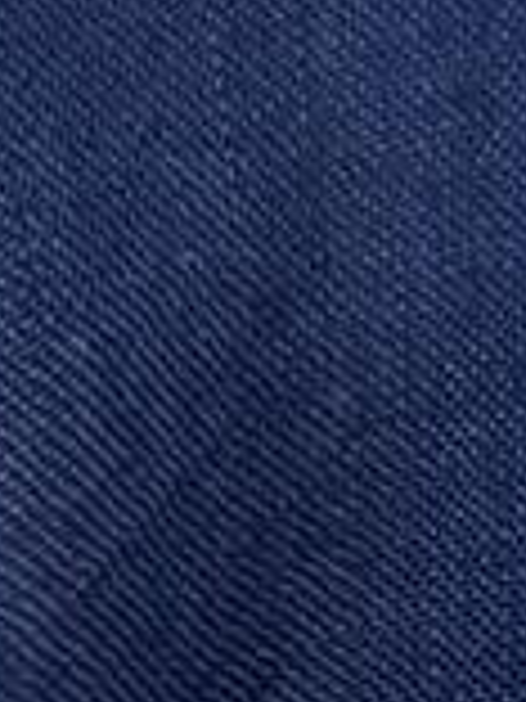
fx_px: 3748
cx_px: 661
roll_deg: +0.1
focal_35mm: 185
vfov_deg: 7.8
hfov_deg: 7.9
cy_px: -1926
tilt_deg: -1.5
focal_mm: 6.76
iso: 80
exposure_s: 1/504
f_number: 1.78
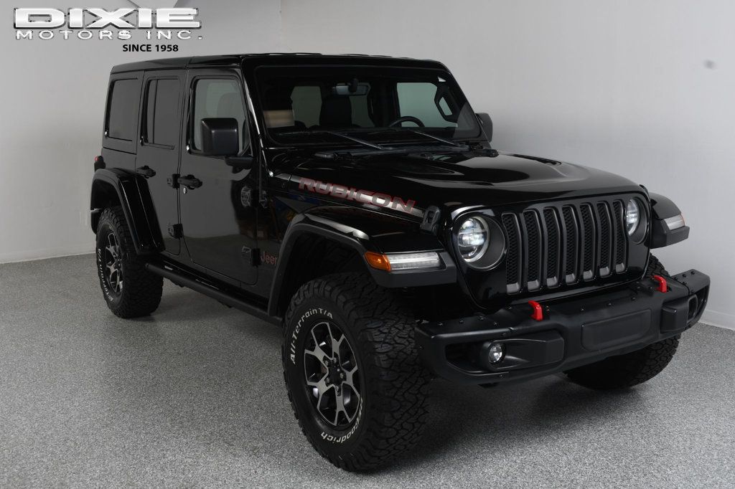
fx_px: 796
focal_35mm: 39
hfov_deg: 49.6
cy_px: 244
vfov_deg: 34.2
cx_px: 368
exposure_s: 1/160
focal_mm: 26
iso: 100
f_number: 10
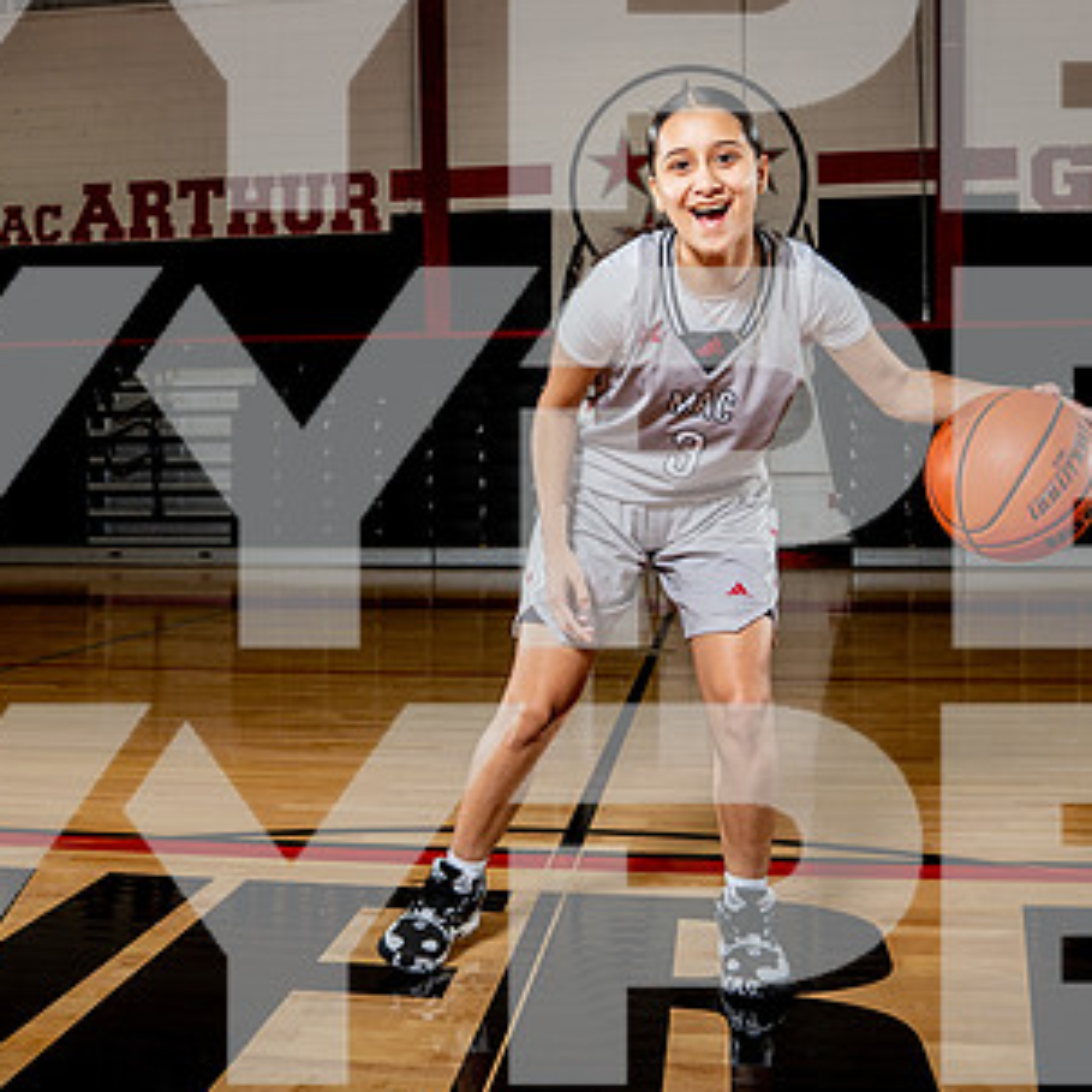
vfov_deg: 38.2
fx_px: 1570
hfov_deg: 38.2
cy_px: 460
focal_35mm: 44
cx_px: 450
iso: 320
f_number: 6.3
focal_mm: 27
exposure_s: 1/250
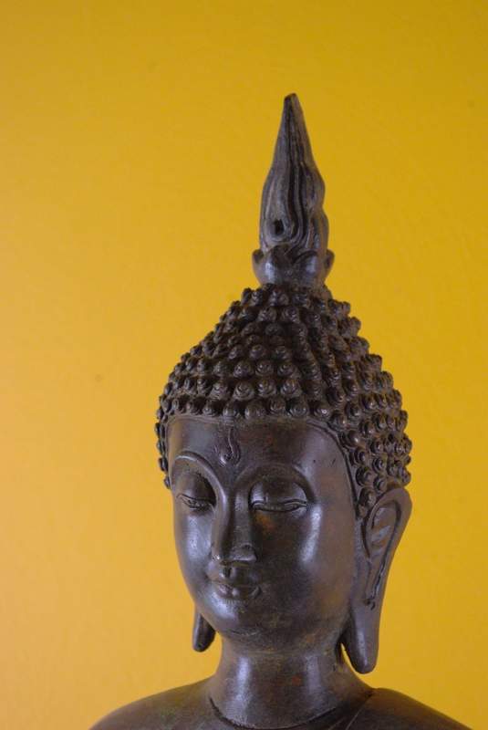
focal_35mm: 82
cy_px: 365
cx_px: 244
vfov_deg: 24.7
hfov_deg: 16.7
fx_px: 1664
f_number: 8
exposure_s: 1/60
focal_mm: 55
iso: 1600
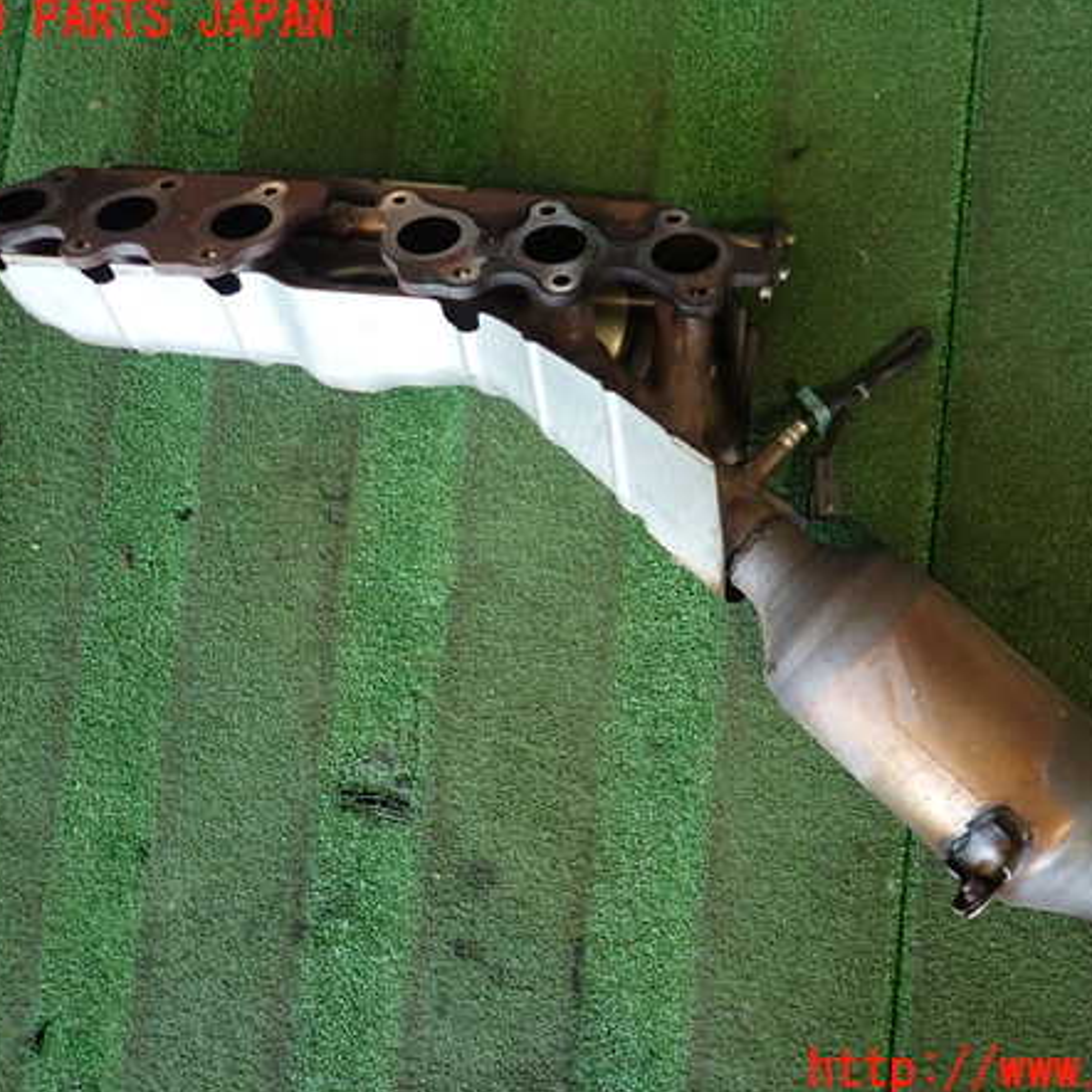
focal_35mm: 30
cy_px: 546
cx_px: 625
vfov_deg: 54.0
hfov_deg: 53.8
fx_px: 1071
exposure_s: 1/50
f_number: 2
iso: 200
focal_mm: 4.5
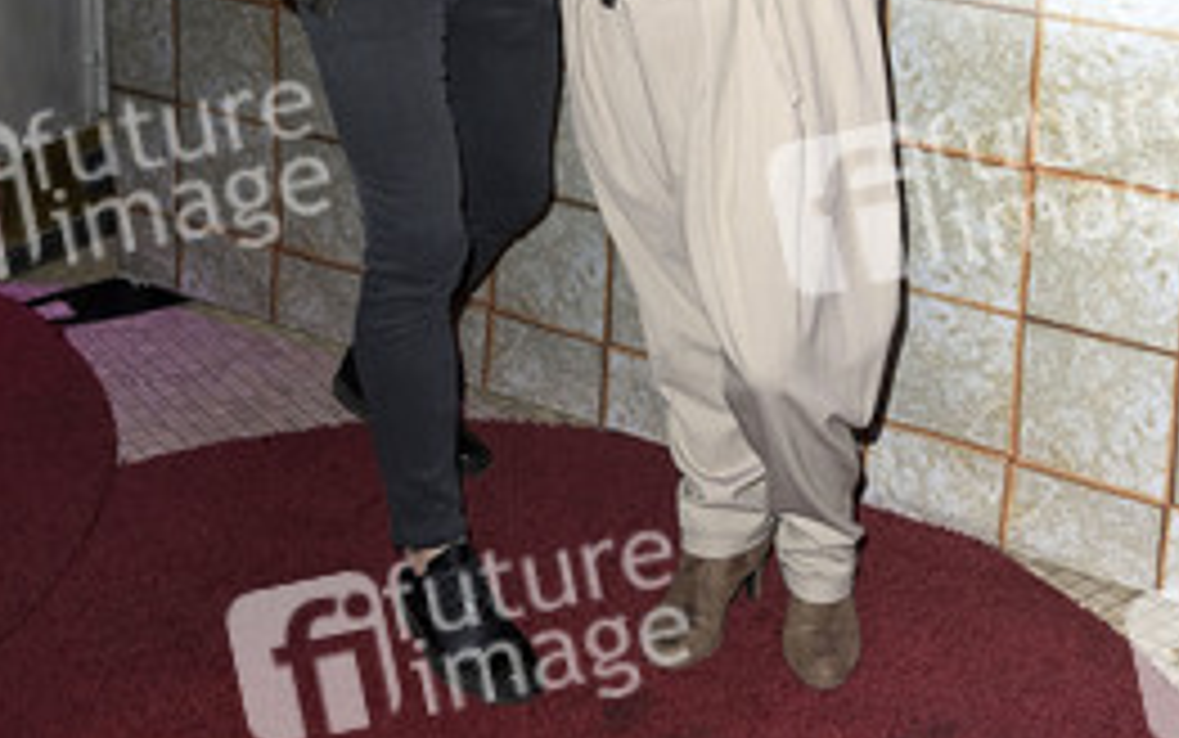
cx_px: 590
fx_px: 1800
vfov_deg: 22.1
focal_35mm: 56
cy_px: -36
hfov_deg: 36.3
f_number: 5
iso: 500
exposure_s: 1/250
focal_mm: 36
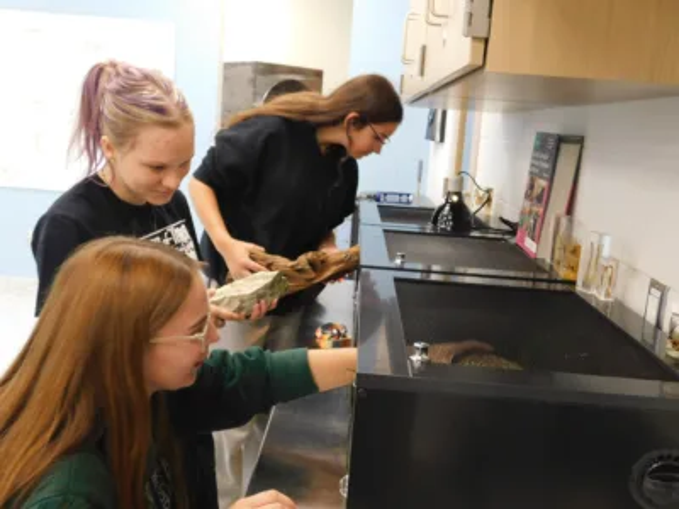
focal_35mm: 36
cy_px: 254
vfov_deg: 39.7
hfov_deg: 51.4
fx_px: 706
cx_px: 340
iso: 400
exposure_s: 1/20
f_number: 3.5
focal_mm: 6.3
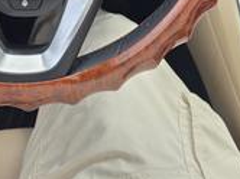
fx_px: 485
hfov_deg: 27.7
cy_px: -85
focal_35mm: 70
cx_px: 147
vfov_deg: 18.6
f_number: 1.7
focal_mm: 6.3
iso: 50
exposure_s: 1/51
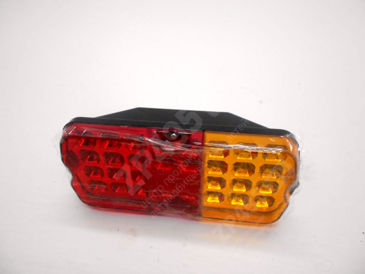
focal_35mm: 26
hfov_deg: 67.3
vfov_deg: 53.1
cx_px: 182
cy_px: 137
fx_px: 274
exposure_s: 1/125
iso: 640
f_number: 3.2
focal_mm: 4.6
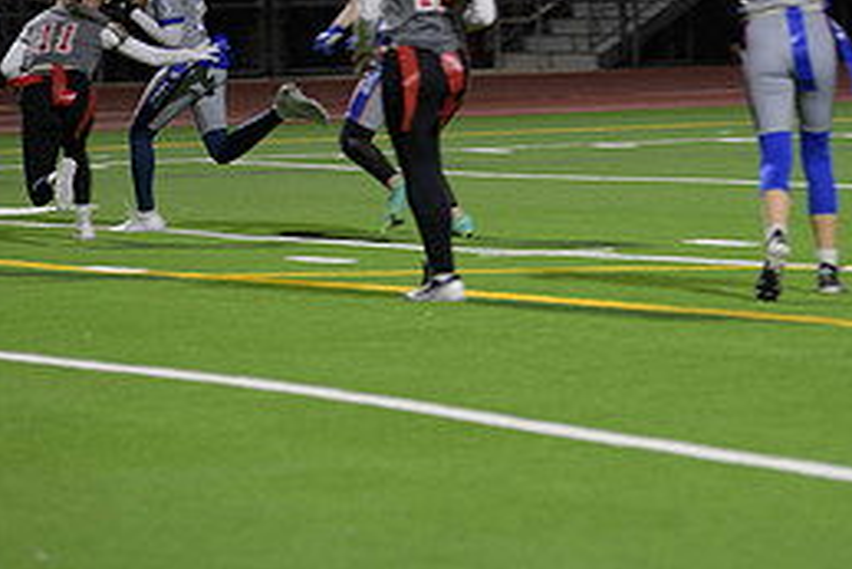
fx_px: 7411
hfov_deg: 6.6
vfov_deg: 4.4
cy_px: 104
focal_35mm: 313
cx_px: 628
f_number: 2.8
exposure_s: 1/200
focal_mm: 140
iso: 800
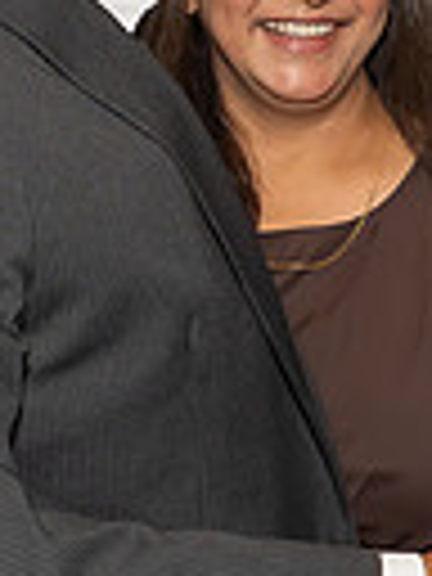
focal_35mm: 161
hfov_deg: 9.2
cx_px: 52
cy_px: 228
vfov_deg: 12.3
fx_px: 2679
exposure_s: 1/250
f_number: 7.1
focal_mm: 24
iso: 500
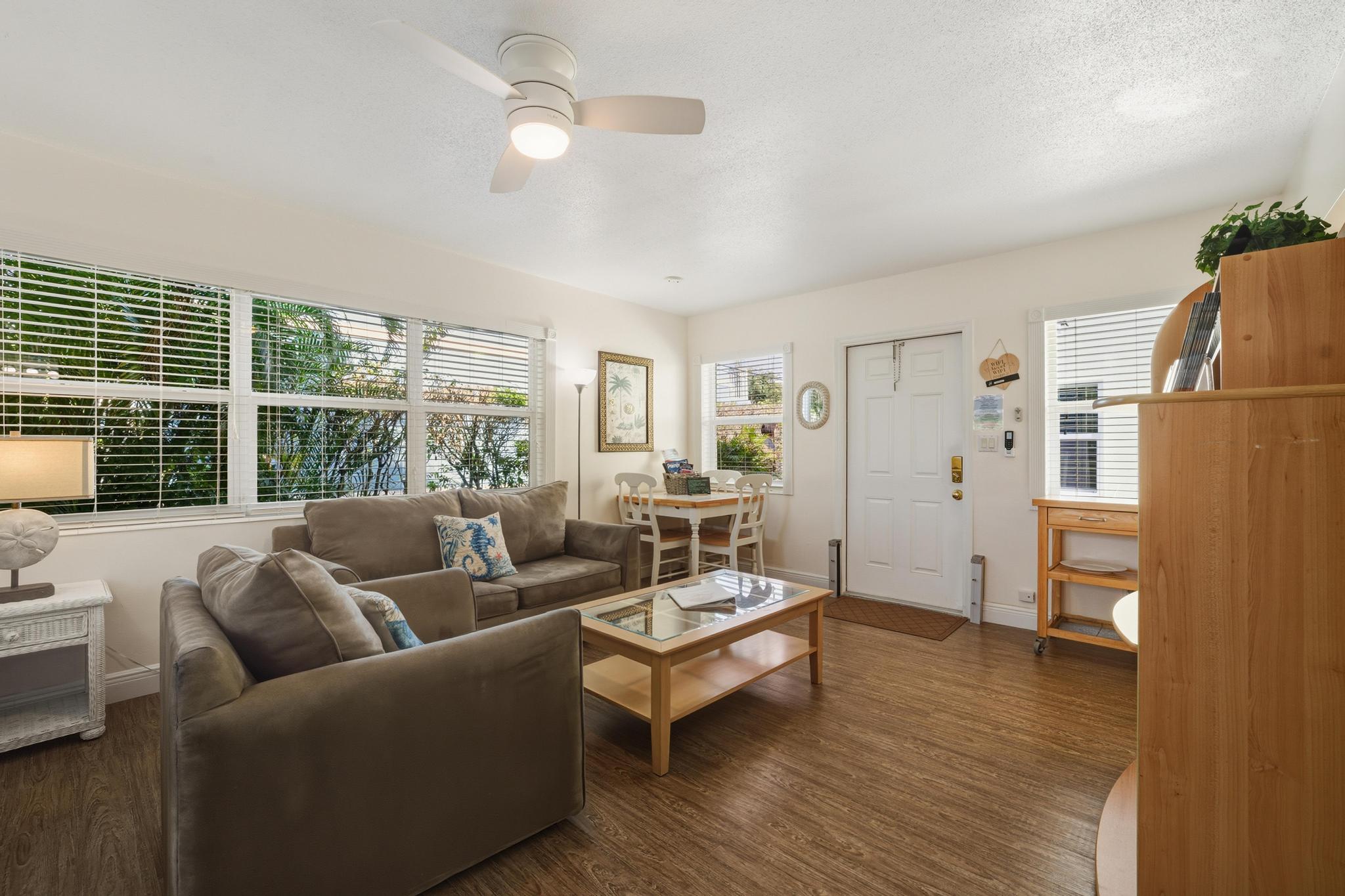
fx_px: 560
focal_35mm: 15
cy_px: 448
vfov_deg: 77.3
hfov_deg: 100.4
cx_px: 672
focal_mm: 15
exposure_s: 1/60
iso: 100
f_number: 8
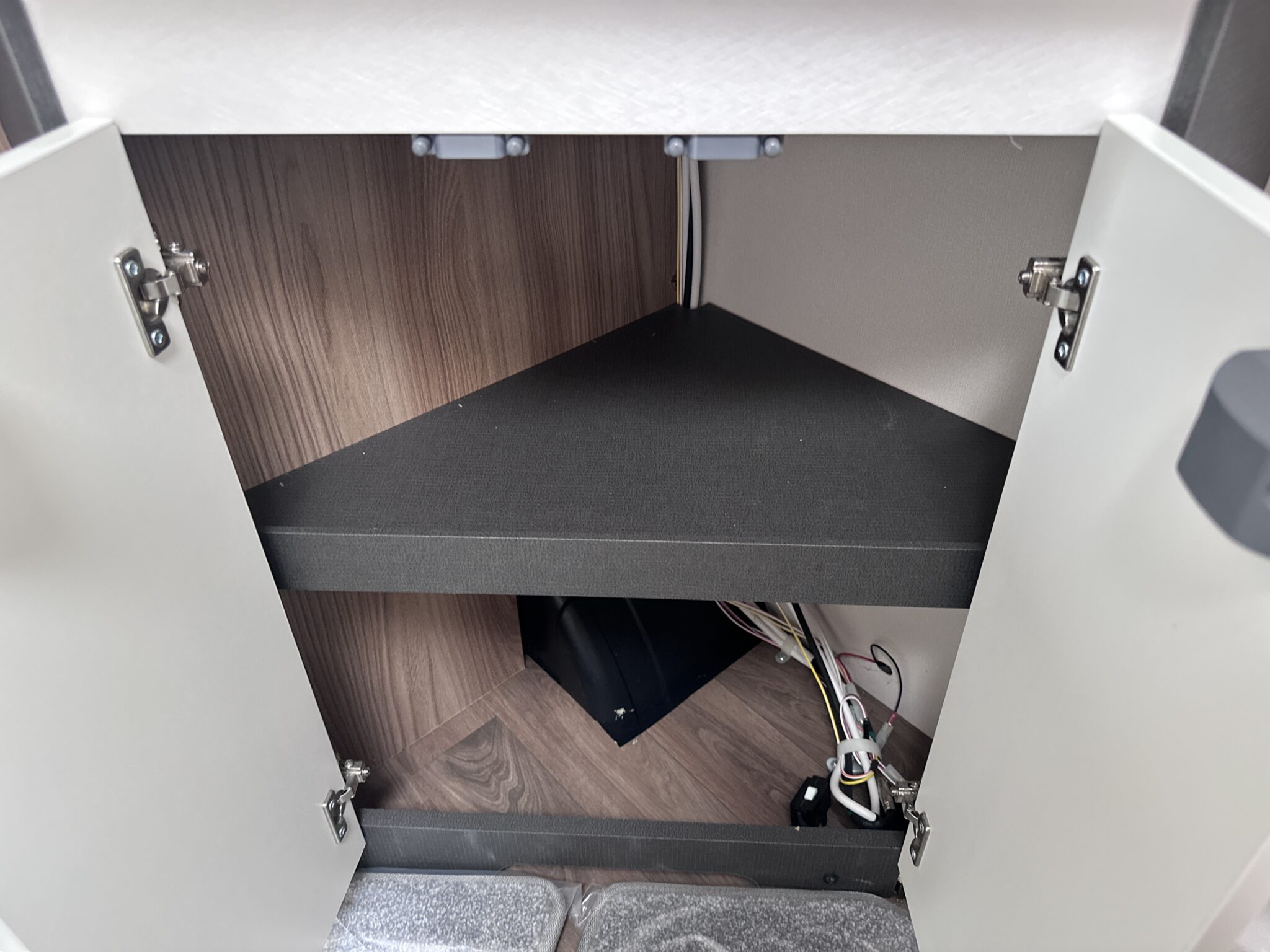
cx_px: 635
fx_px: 881
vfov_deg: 56.8
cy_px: 476
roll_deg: +1.1
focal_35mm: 24
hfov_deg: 71.6
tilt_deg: -36.1
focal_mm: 6.86
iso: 400
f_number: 1.78
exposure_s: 1/60
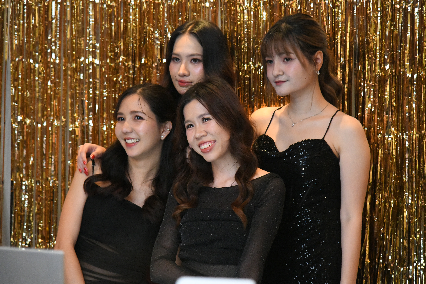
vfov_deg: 11.4
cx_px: 213
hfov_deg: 17.1
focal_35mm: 120
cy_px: 142
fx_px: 1420
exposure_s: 1/400
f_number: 4
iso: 16000
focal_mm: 120
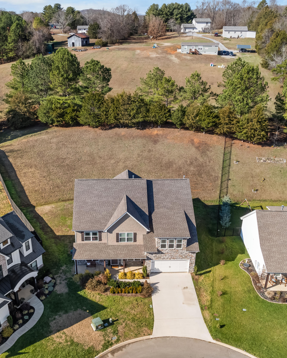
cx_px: 118
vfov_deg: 55.7
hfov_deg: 45.6
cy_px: 175
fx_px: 340
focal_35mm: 32
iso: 140
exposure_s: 1/120
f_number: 2.8
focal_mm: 12.29
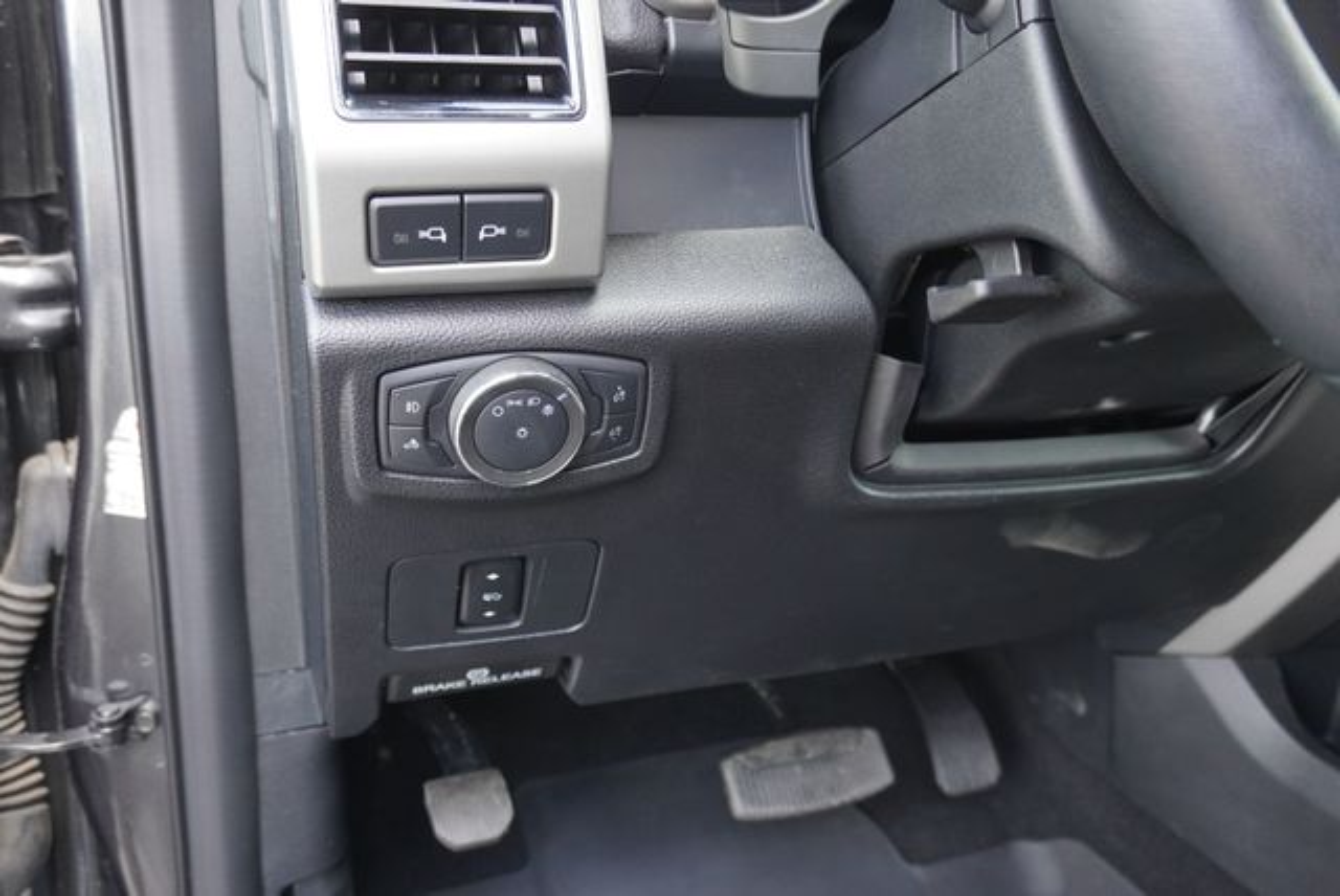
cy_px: 448
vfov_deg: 43.7
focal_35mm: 30
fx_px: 1118
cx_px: 670
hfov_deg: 61.9
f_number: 4
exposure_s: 1/160
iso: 800
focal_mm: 20
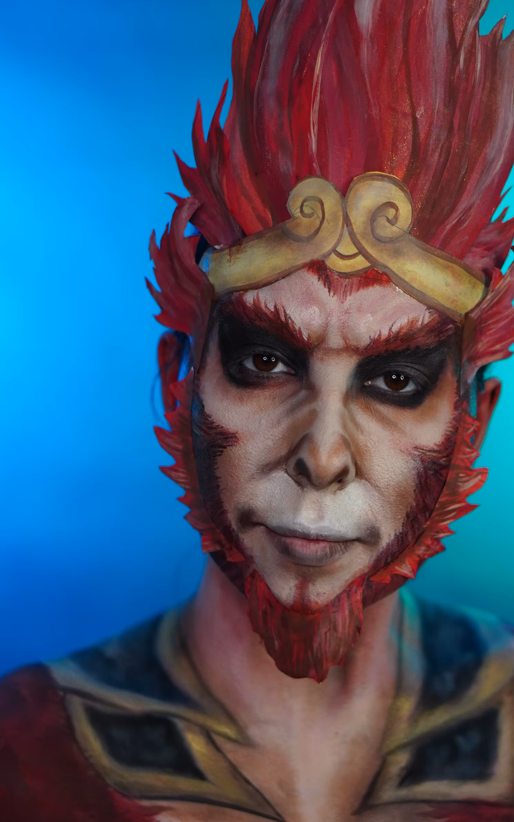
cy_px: 413
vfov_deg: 21.6
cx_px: 323
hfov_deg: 13.6
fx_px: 2151
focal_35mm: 96
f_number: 1.8
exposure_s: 1/60
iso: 640
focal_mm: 50
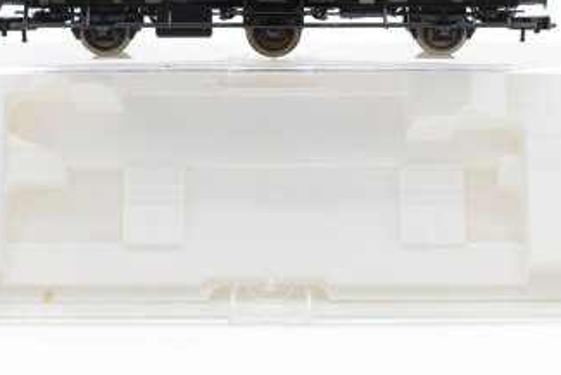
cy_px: 61
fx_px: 1511
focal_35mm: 97
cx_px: 276
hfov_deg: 21.0
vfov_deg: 14.0
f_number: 8
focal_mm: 35
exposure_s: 1/125
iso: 320
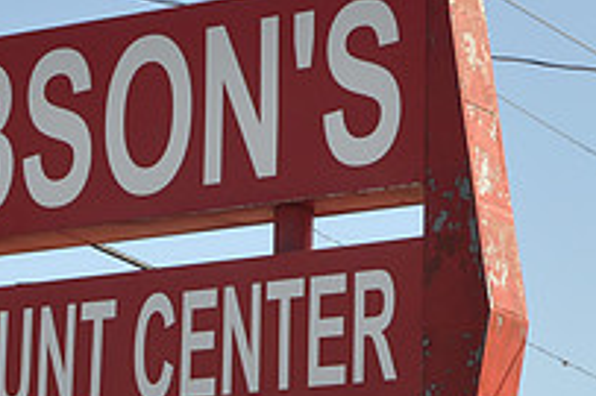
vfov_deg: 6.7
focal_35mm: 206
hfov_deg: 10.0
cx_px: 132
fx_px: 3408
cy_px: 298
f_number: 11
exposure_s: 1/125
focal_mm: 48
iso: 200
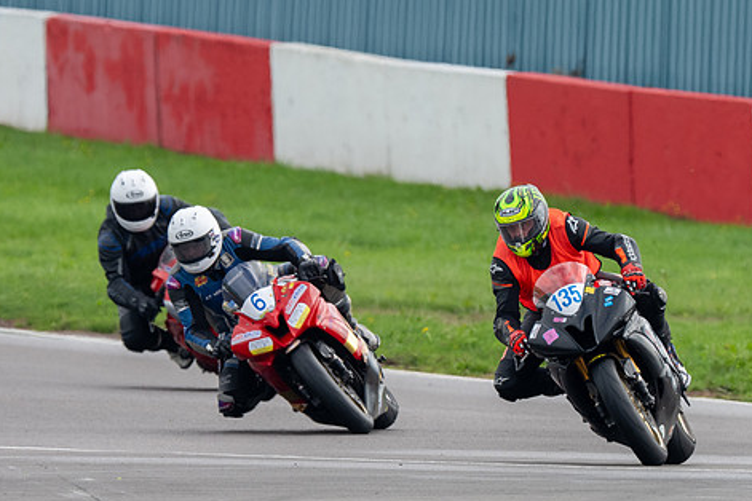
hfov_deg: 1.5
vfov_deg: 1.0
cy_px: 359
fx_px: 29033
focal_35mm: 1390
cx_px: 562
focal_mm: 600
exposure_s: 1/500
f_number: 6.3
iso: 200
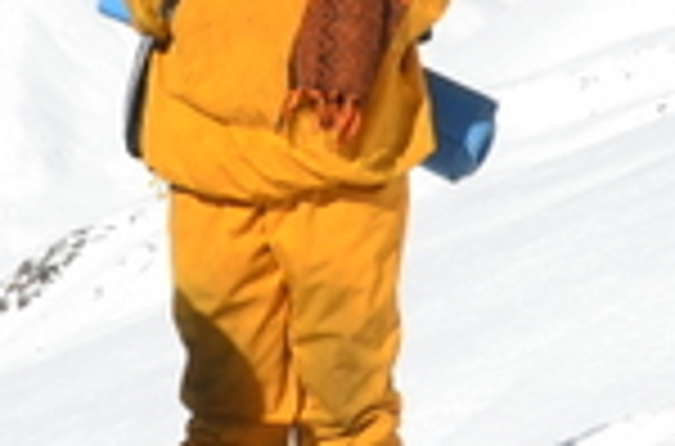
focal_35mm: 288
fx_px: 5383
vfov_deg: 4.7
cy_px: -77
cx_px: 580
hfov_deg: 7.2
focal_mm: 32
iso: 200
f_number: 11
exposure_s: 1/400
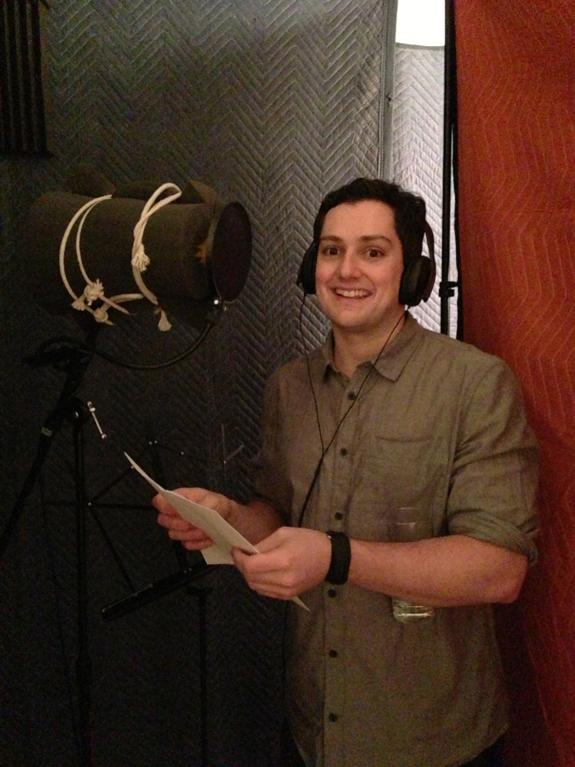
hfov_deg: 42.9
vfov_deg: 55.4
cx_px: 288
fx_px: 731
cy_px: 384
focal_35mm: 33
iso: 2500
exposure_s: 1/15
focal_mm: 4.13
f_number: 2.4
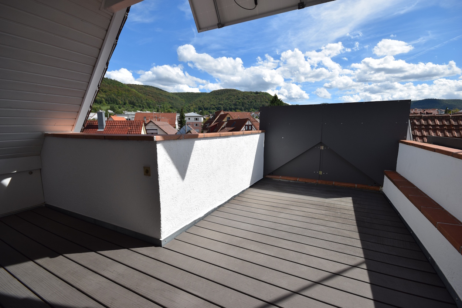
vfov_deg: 72.0
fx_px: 212
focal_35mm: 16
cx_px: 231
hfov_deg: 95.0
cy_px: 154
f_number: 10
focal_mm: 11
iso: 200
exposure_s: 1/400
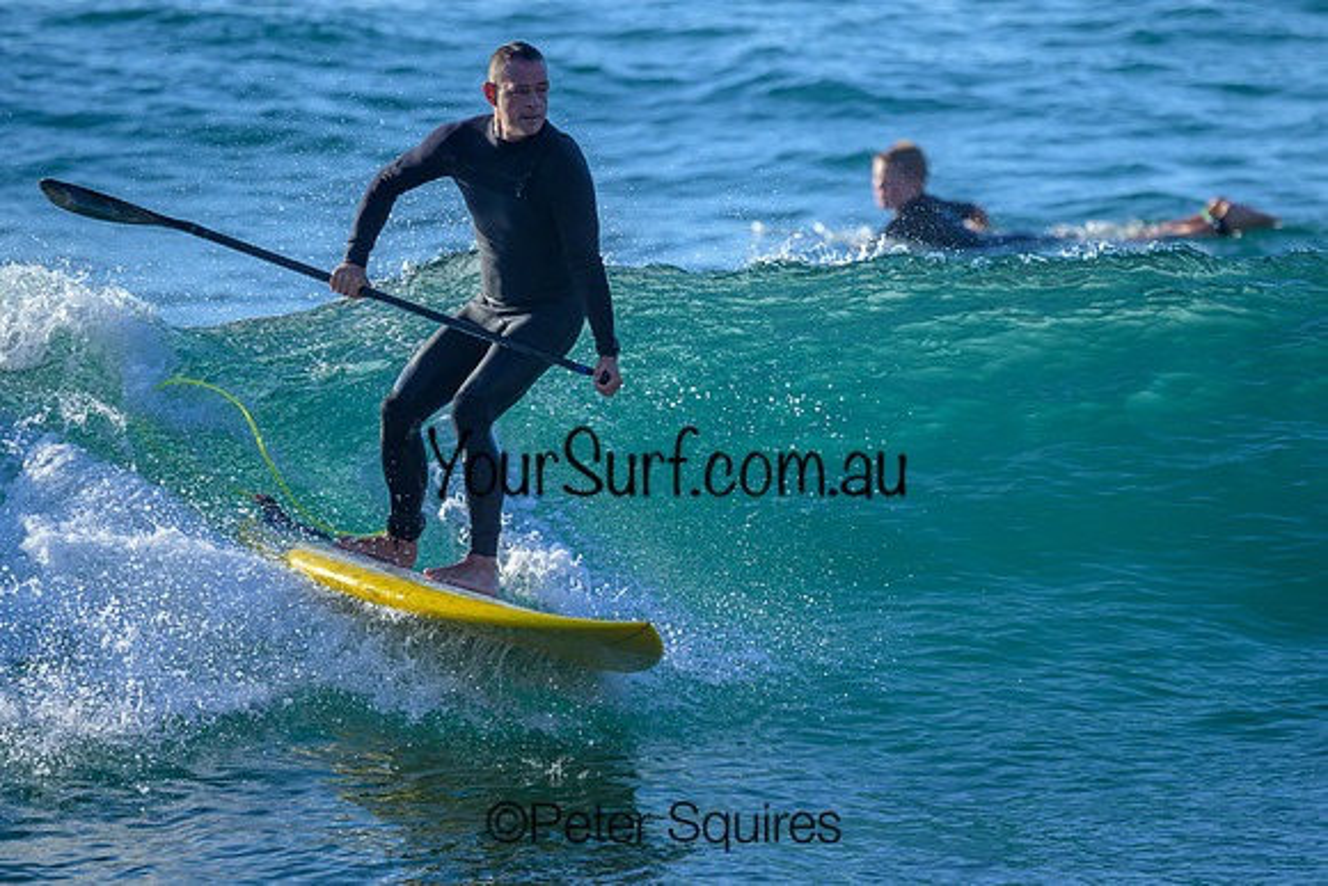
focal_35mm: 910
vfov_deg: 1.5
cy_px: 384
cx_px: 694
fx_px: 33590
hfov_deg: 2.3
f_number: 6.3
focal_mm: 800
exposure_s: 1/2000
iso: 560
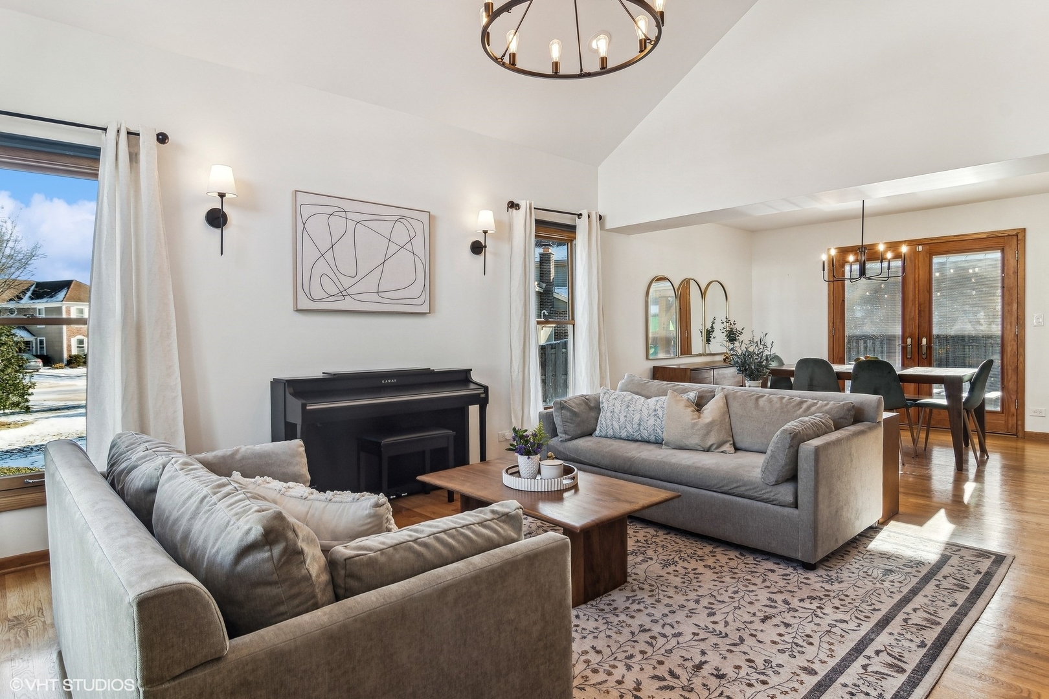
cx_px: 524
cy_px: 350
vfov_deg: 43.6
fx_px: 874
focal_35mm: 30
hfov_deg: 61.9
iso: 200
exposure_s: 1/13
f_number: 8
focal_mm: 20
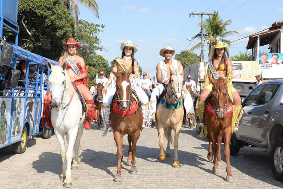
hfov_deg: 38.2
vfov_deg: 26.0
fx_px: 409
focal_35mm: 52
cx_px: 142
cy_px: 94
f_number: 22
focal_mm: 52
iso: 800
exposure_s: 1/200
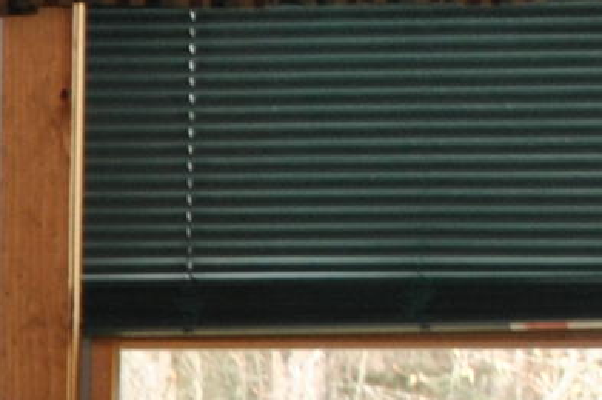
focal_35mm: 312
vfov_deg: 4.3
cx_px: -1098
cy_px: 865
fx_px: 5213
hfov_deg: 6.2
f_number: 4.5
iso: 200
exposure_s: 1/60
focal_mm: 28
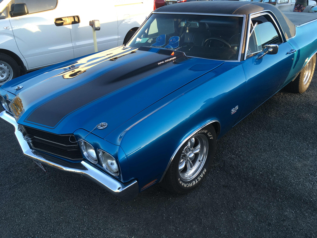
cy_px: 119
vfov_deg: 48.2
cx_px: 158
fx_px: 266
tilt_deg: -22.6
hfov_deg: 61.7
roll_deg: -0.8
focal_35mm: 29
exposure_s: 1/100
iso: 25
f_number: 2.2
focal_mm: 4.15
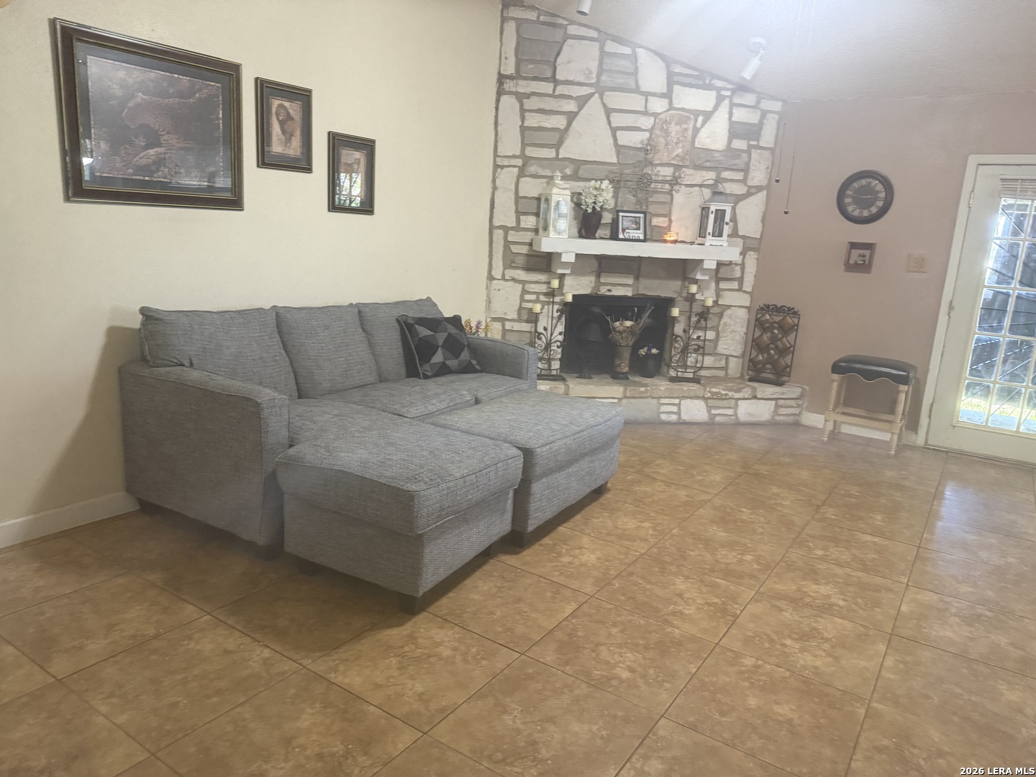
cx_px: 518
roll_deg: -2.9
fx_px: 718
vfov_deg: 56.8
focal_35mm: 24
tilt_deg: -12.1
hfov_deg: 71.6
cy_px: 388
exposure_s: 1/60
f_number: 1.78
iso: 400
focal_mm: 6.76
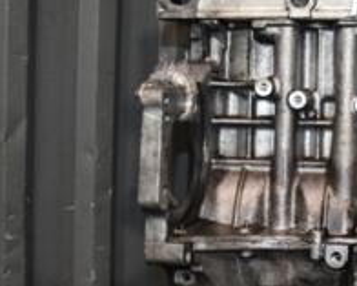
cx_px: 341
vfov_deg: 17.0
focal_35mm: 90
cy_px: 128
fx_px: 956
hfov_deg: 20.6
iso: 800
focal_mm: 21
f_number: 5
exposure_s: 1/60
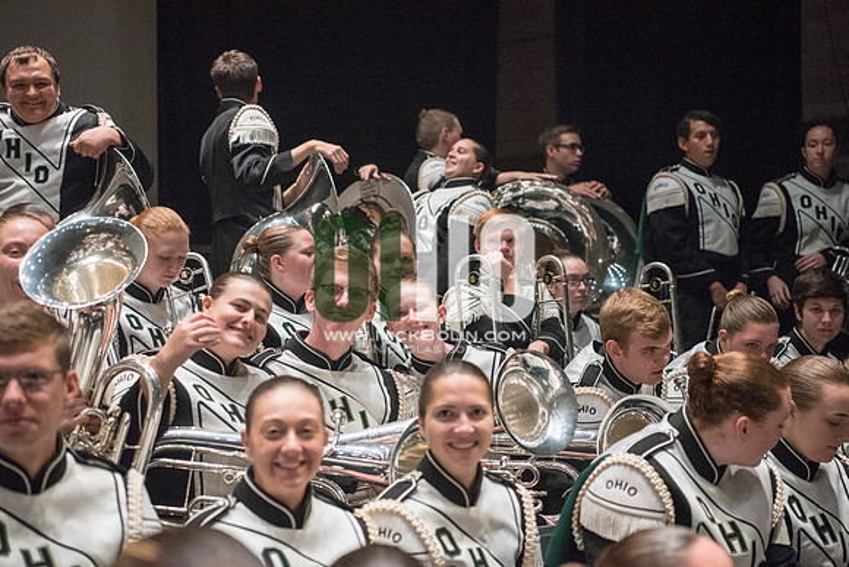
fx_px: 1651
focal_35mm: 70
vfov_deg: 19.5
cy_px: 284
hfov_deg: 28.8
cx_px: 424
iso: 4000
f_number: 2.8
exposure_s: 1/400
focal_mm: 70
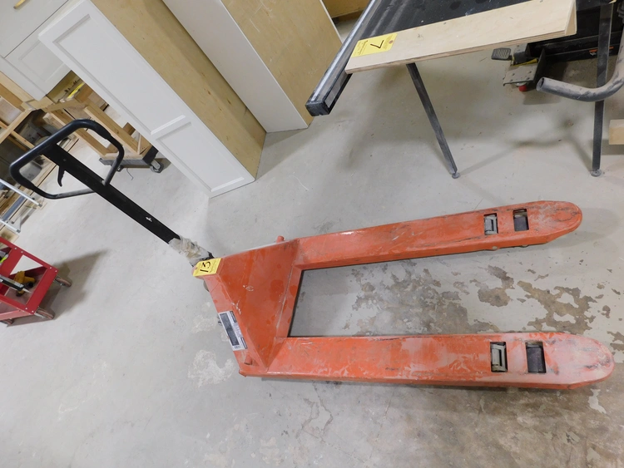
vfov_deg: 58.9
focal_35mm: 23
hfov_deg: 73.9
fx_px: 415
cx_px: 312
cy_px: 234
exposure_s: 1/30
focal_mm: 4
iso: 180
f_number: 3
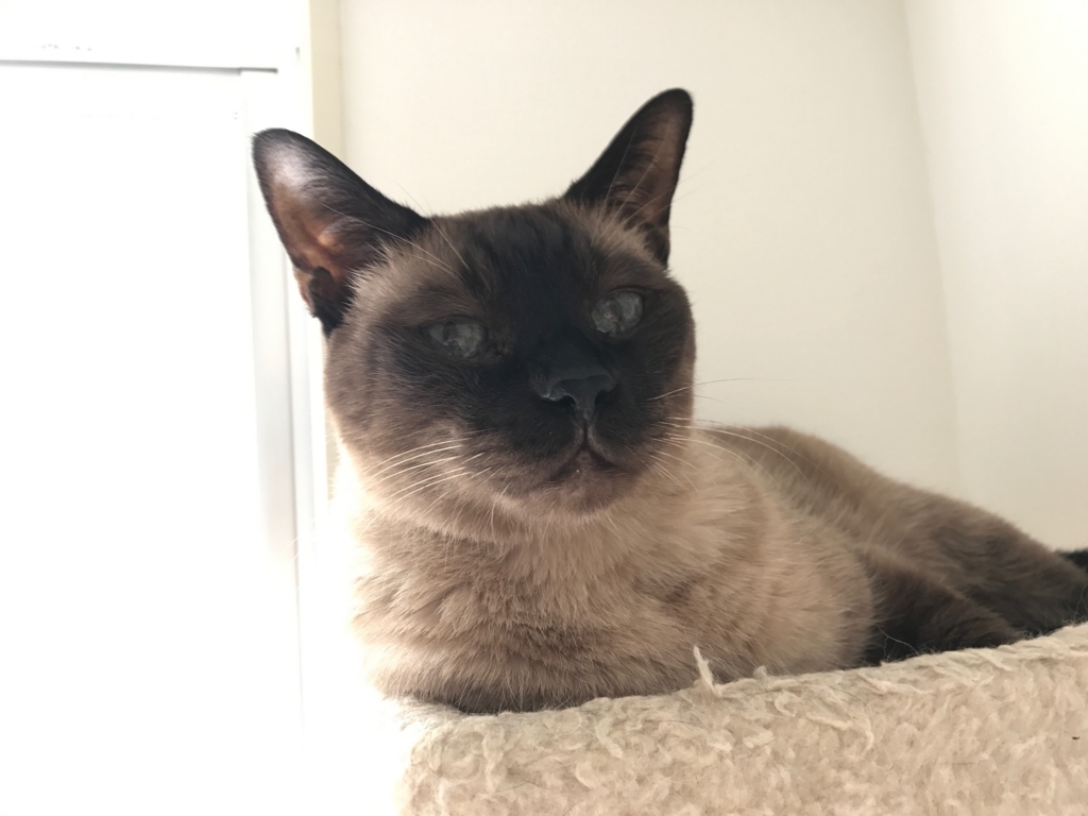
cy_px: 408
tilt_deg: +3.4
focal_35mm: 28
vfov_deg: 49.7
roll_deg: +4.3
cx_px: 544
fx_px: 880
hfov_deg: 63.4
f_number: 1.8
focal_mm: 3.99
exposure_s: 1/40
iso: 25
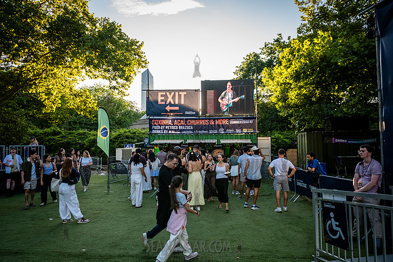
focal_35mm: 24
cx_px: 196
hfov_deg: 73.0
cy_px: 131
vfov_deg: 52.6
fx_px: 265
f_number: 5
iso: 2000
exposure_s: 1/1600
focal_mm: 24
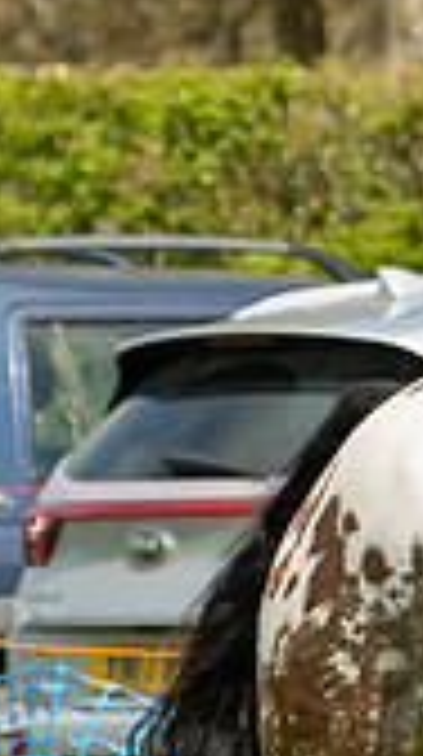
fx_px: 17038
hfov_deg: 1.4
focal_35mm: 851
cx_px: 567
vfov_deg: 2.5
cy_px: 606
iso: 200
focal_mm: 122
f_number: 4
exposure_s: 1/1250
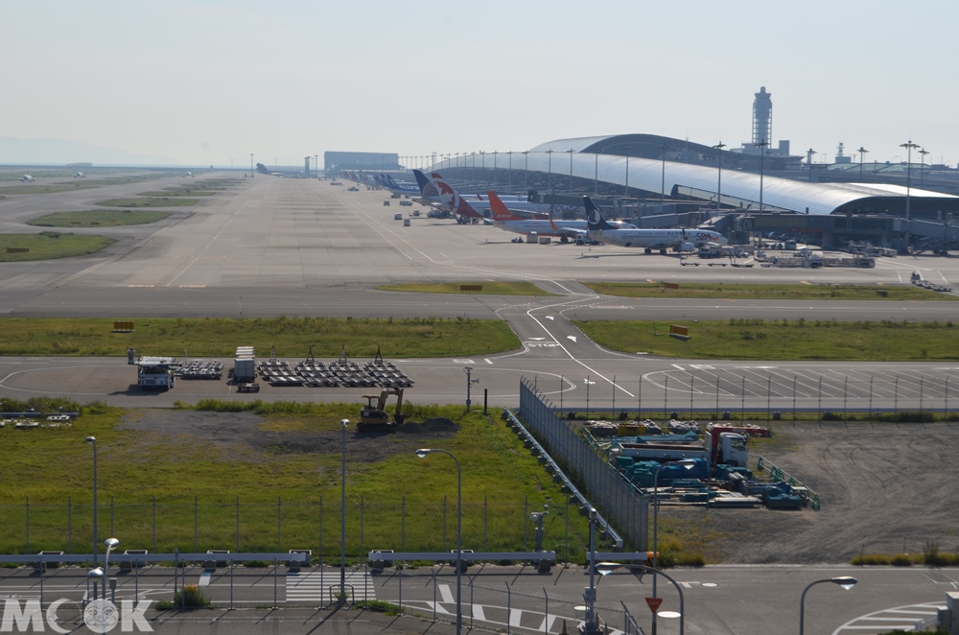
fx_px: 2193
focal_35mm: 82
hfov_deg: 24.7
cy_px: 318
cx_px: 480
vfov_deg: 16.5
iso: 100
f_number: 9
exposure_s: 1/320
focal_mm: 55
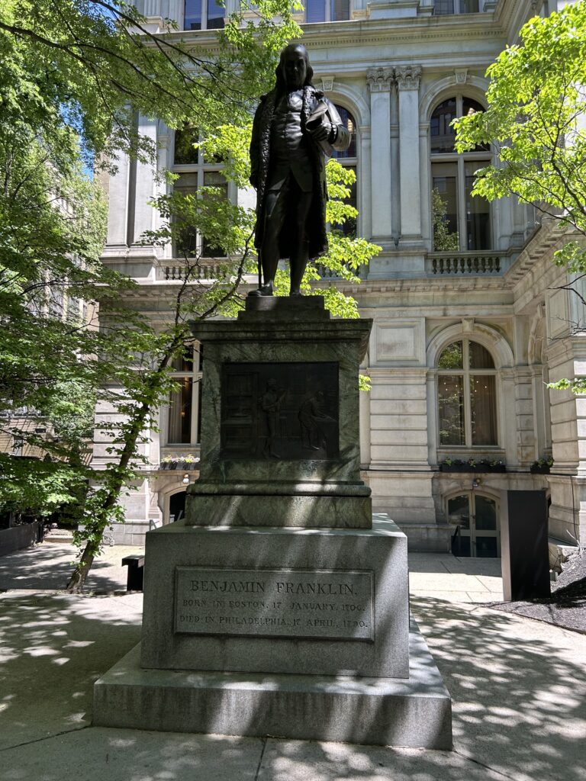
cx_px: 293
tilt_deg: +7.1
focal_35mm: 26
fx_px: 587
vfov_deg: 67.3
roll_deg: -1.8
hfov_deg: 53.1
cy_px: 390
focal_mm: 5.7
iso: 50
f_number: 1.5
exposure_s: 1/353
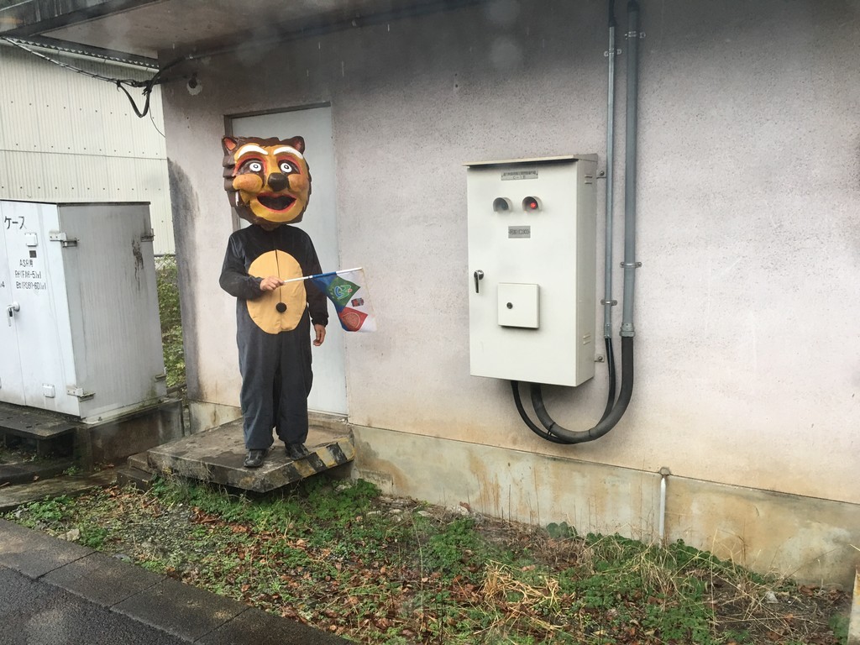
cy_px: 322
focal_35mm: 29
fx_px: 720
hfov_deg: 61.7
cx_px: 430
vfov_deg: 48.2
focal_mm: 4.15
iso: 40
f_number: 2.2
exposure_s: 1/30
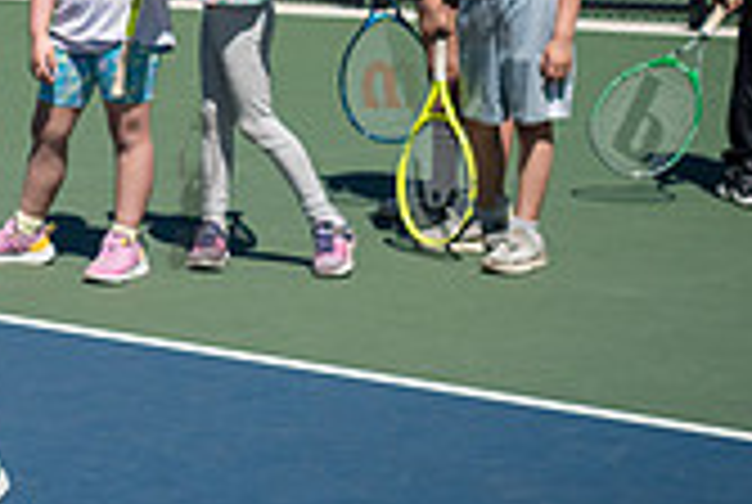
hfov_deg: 15.2
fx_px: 2595
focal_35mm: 124
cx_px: -403
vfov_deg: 11.0
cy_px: -29
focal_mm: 35
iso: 200
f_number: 4
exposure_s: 1/2500
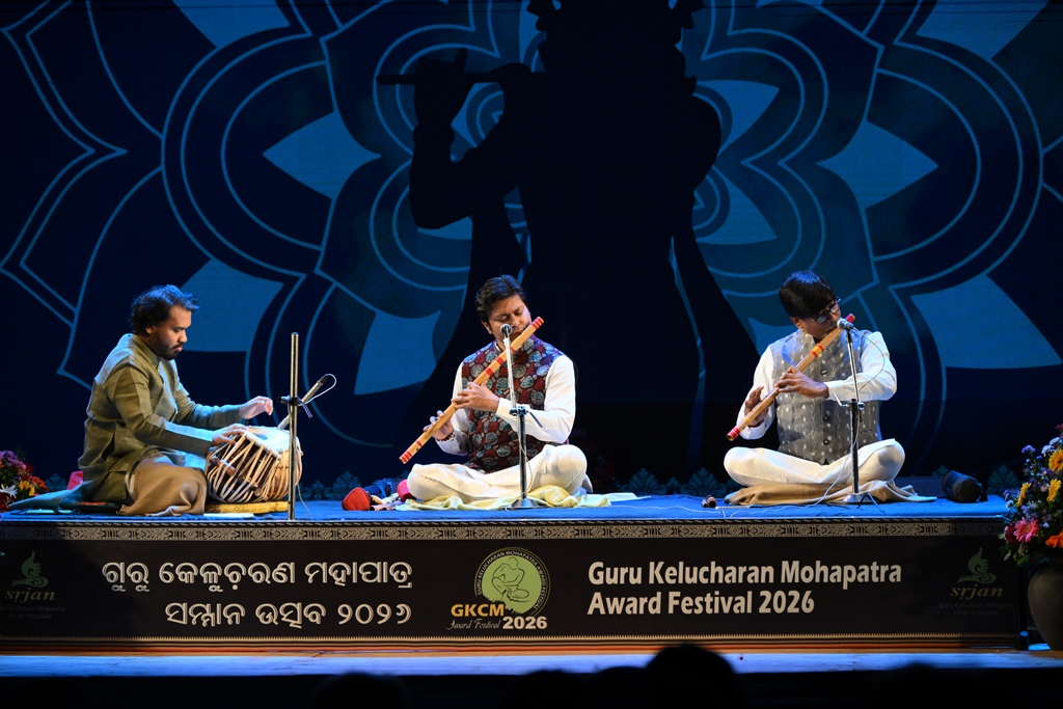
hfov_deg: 14.7
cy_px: 354
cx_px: 532
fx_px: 4134
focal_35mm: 140
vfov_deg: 9.8
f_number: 6.3
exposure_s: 1/250
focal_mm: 140
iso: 2500
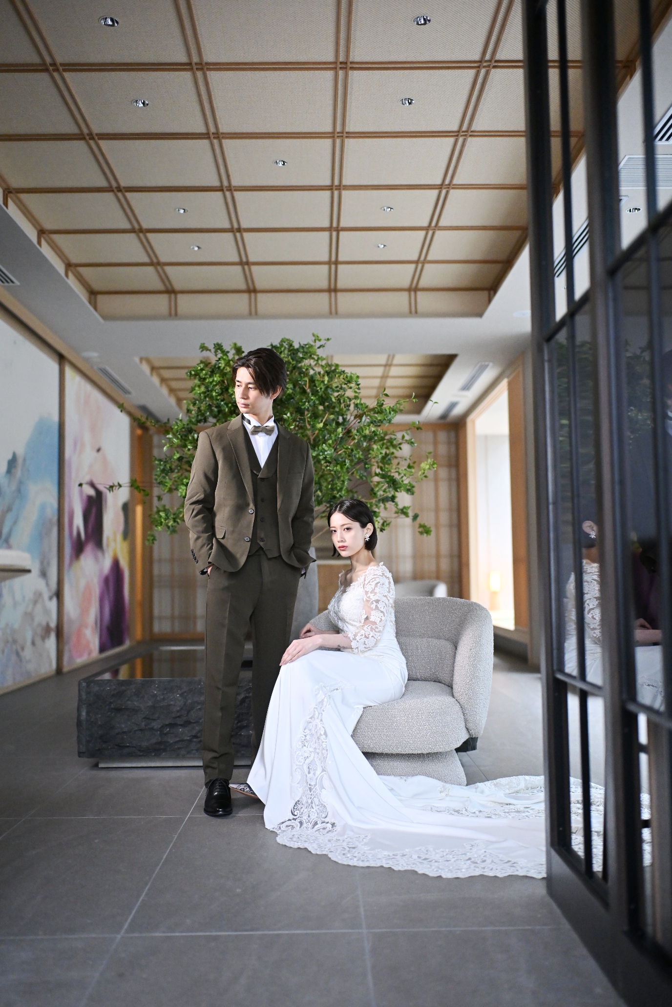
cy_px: 504
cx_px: 336
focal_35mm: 35
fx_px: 980
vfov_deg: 54.4
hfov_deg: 37.9
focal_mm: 35
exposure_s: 1/500
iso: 2500
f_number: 1.3
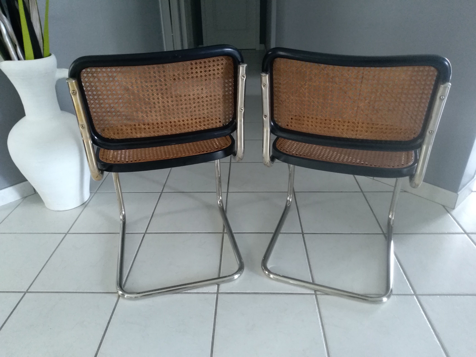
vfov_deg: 53.1
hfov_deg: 67.3
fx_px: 358
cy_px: 178
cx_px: 238
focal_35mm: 26
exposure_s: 1/33.3
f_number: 2
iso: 677
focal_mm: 3.54
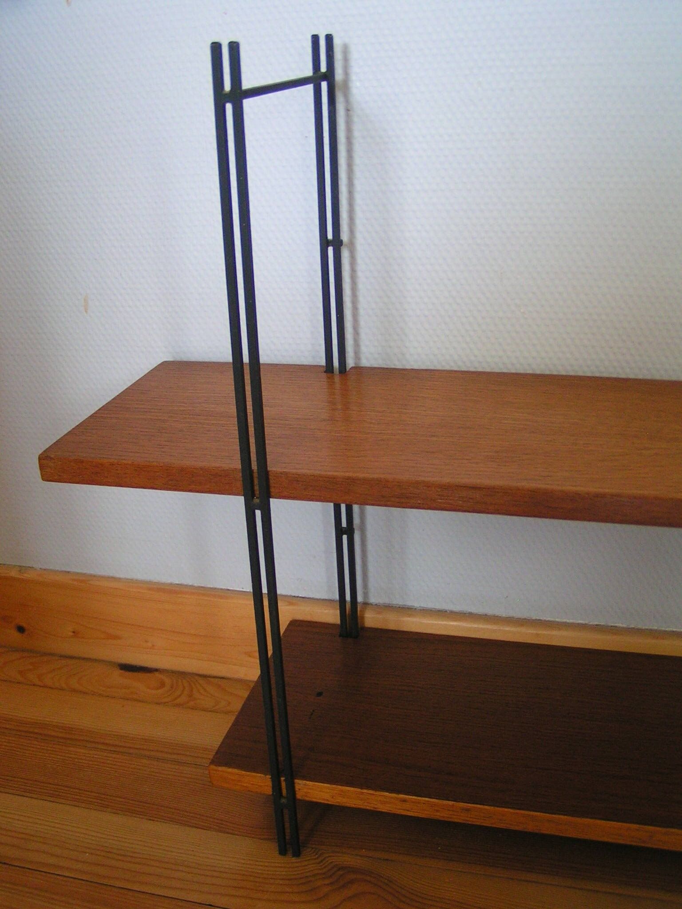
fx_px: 998
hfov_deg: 37.7
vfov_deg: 49.0
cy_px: 454
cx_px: 341
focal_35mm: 38
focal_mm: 5.8
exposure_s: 1/40
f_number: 2.8
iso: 125
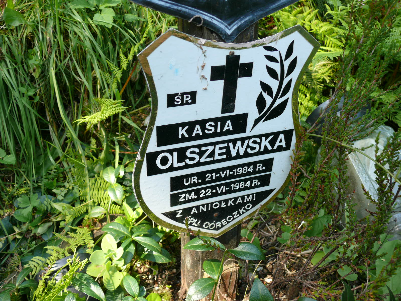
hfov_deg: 52.6
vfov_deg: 40.7
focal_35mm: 35
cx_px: 200
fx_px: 405
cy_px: 150
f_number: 3.6
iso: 100
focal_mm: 7.4
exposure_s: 1/100
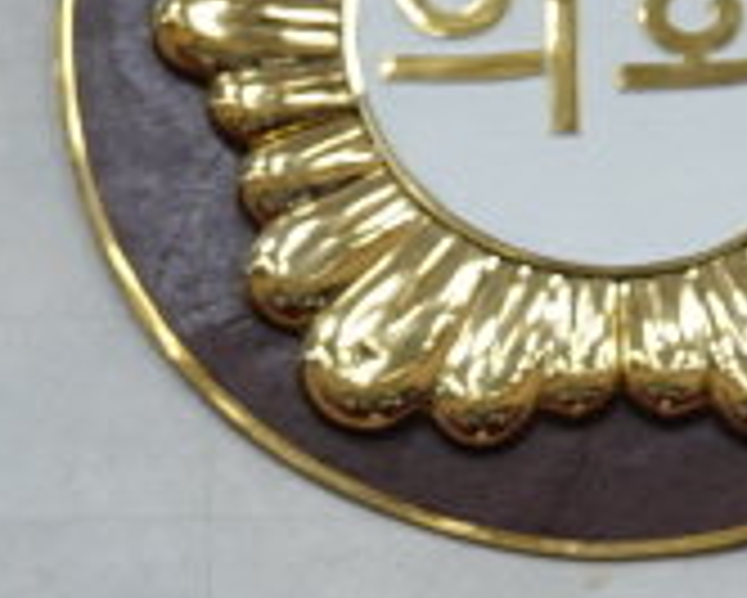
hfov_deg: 9.2
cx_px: 486
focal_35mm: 209
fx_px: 4623
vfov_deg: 7.3
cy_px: 908
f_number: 3.2
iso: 160
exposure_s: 1/40
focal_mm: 13.7
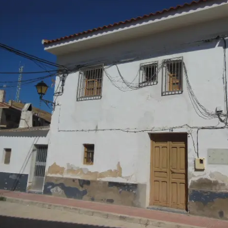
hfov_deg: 53.1
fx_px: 224
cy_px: 114
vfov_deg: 54.0
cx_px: 150
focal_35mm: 30
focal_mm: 4.5
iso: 125
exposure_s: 1/1250
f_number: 7
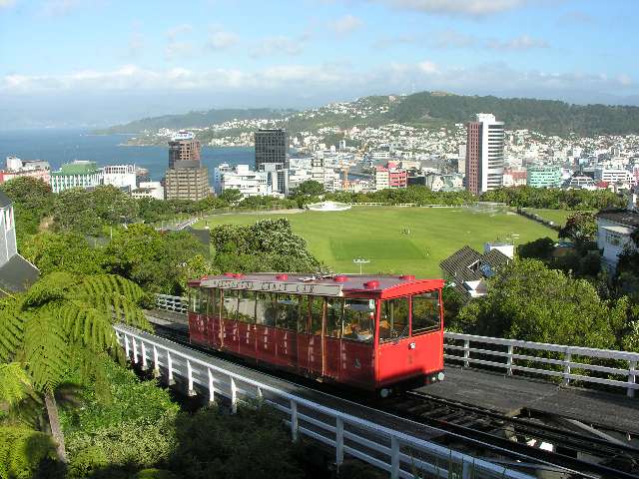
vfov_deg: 40.7
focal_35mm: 35
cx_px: 320
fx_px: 646
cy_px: 240
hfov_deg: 52.6
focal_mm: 8.9
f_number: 6.3
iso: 50
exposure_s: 1/176
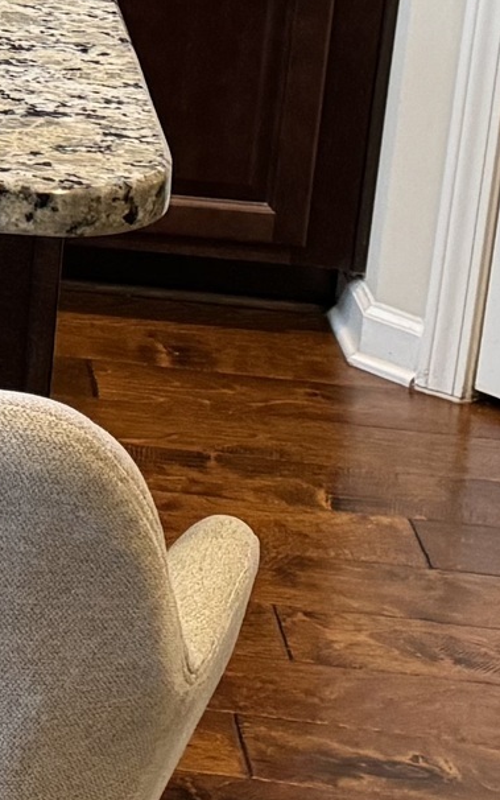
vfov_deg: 15.6
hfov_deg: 8.8
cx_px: -859
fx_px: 2811
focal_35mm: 129
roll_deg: -1.1
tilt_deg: -14.4
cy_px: -139
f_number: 1.78
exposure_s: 1/60
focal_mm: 6.76
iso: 320
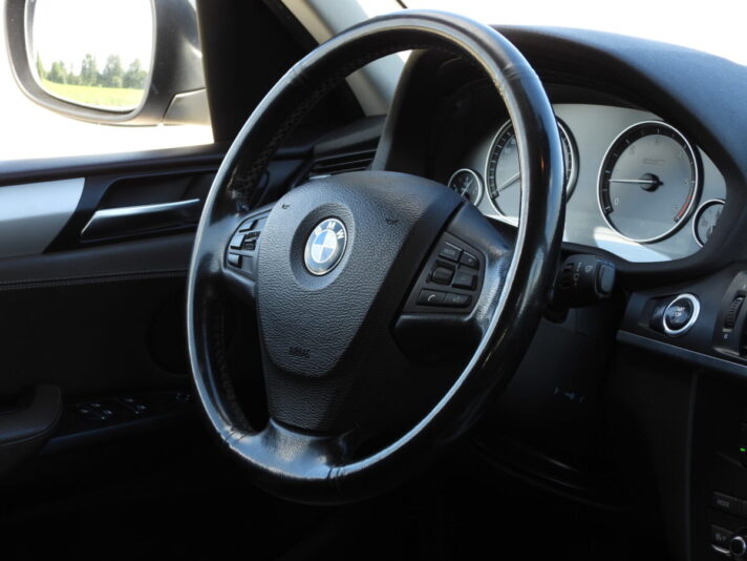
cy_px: 280
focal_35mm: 75
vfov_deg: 19.6
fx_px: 1618
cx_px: 374
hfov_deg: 26.0
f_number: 3.5
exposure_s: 1/80
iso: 100
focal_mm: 13.5
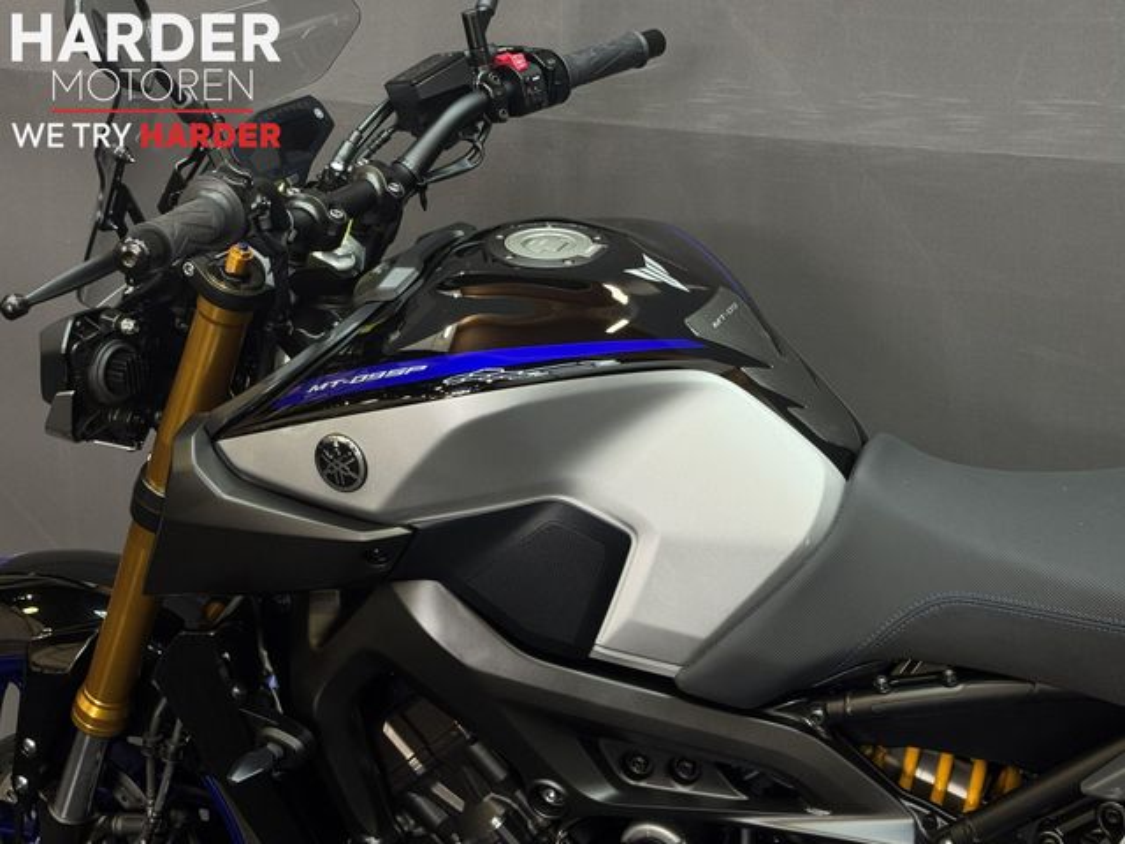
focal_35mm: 48
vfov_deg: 30.3
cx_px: 562
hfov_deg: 39.7
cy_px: 422
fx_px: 1560
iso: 64
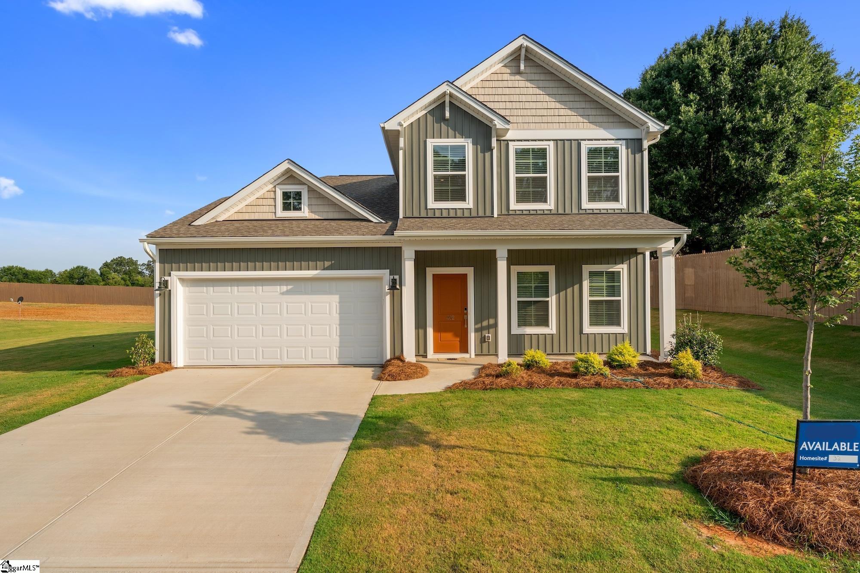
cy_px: 286
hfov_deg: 85.1
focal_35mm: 20
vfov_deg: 62.9
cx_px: 430
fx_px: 468
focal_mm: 19.6
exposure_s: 1/1250
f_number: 5.6
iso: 400
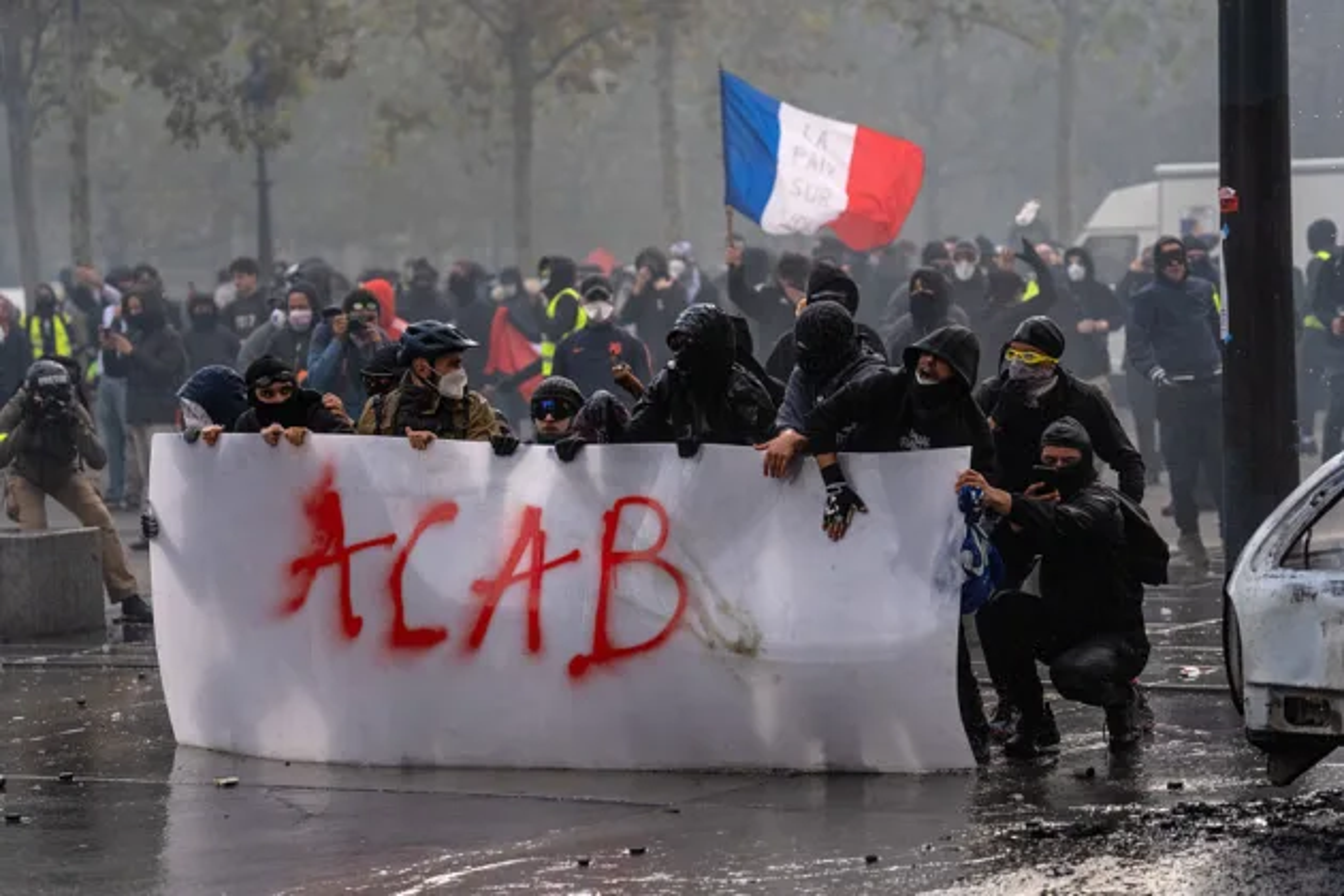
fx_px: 4256
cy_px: 448
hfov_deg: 17.9
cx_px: 672
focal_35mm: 114
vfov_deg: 12.0
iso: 1600
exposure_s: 1/12800
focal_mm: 114
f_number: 2.8
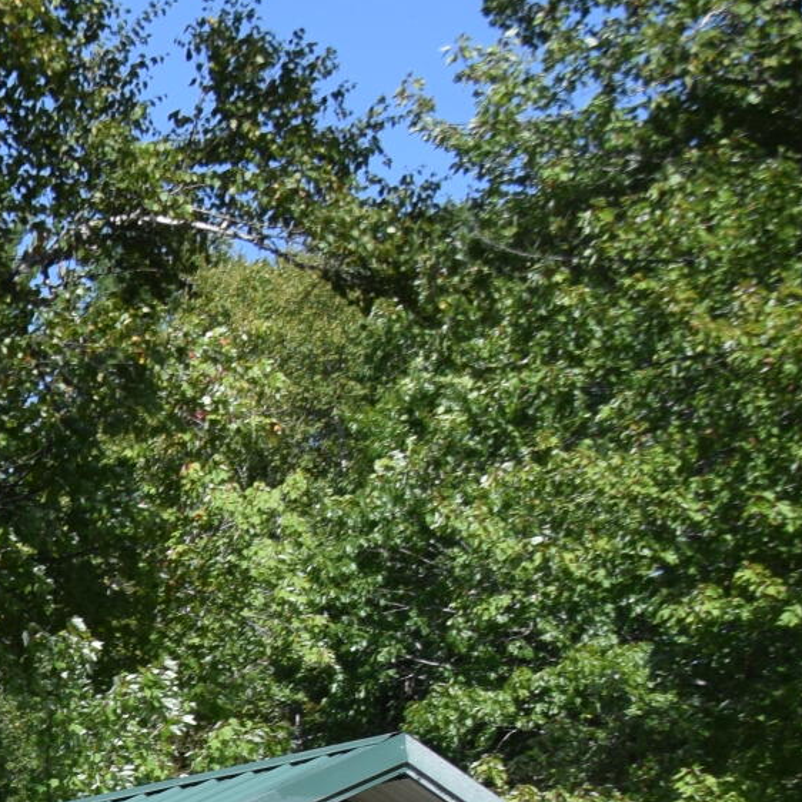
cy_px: 1317
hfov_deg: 11.2
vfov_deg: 12.1
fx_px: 3565
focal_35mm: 136
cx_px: -980
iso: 200
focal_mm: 20
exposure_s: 1/320
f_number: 9
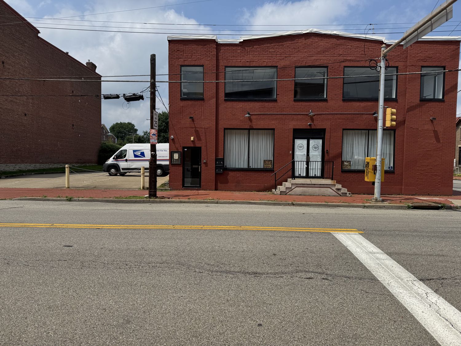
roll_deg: -1.0
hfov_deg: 71.6
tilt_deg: -1.9
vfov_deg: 56.8
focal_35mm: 24
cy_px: 173
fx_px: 320
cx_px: 230
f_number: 1.78
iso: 80
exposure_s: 1/7937
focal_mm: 6.76
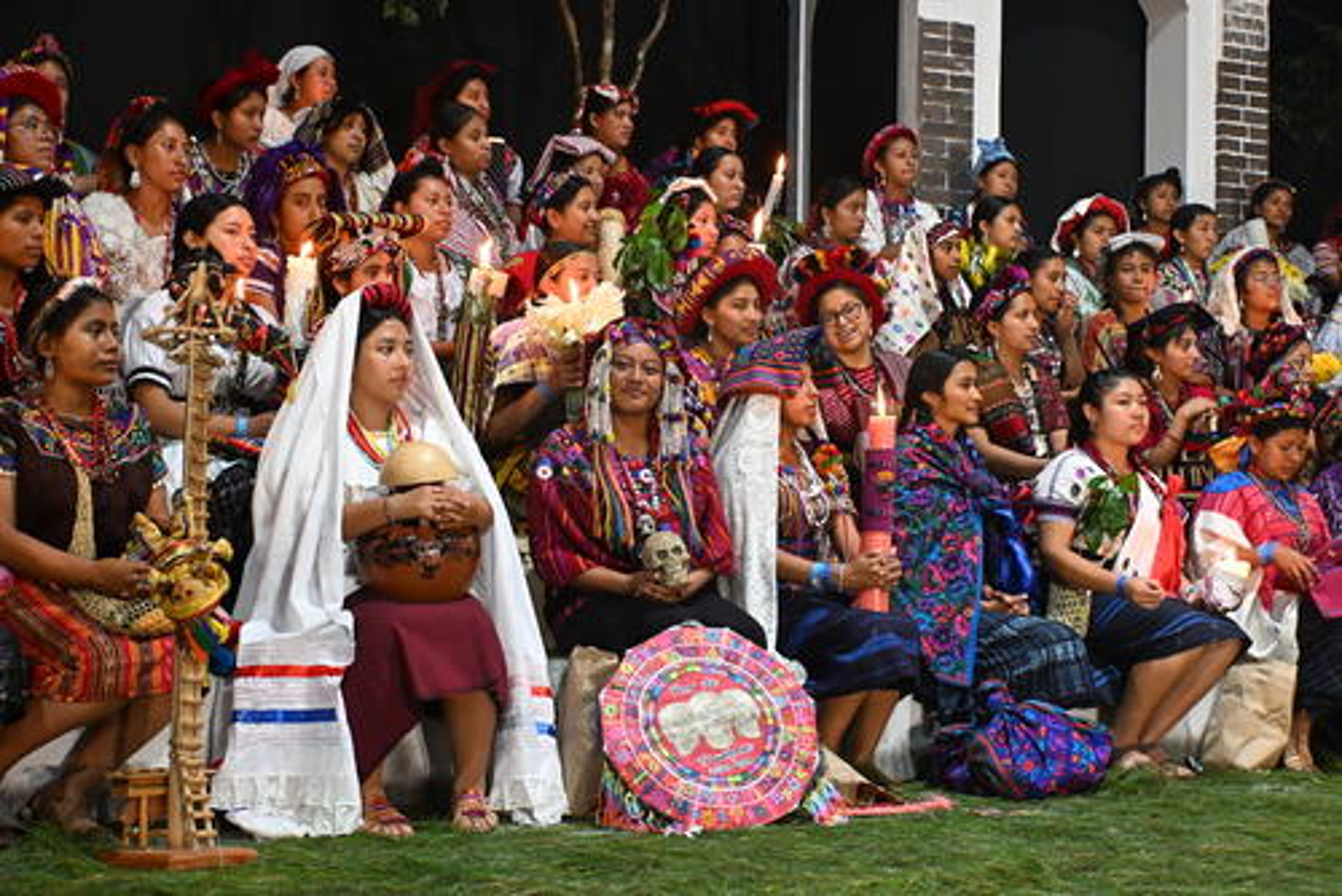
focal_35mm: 51
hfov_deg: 38.9
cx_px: 671
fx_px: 1902
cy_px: 448
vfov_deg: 26.5
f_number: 4.2
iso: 3200
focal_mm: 34
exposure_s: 1/125
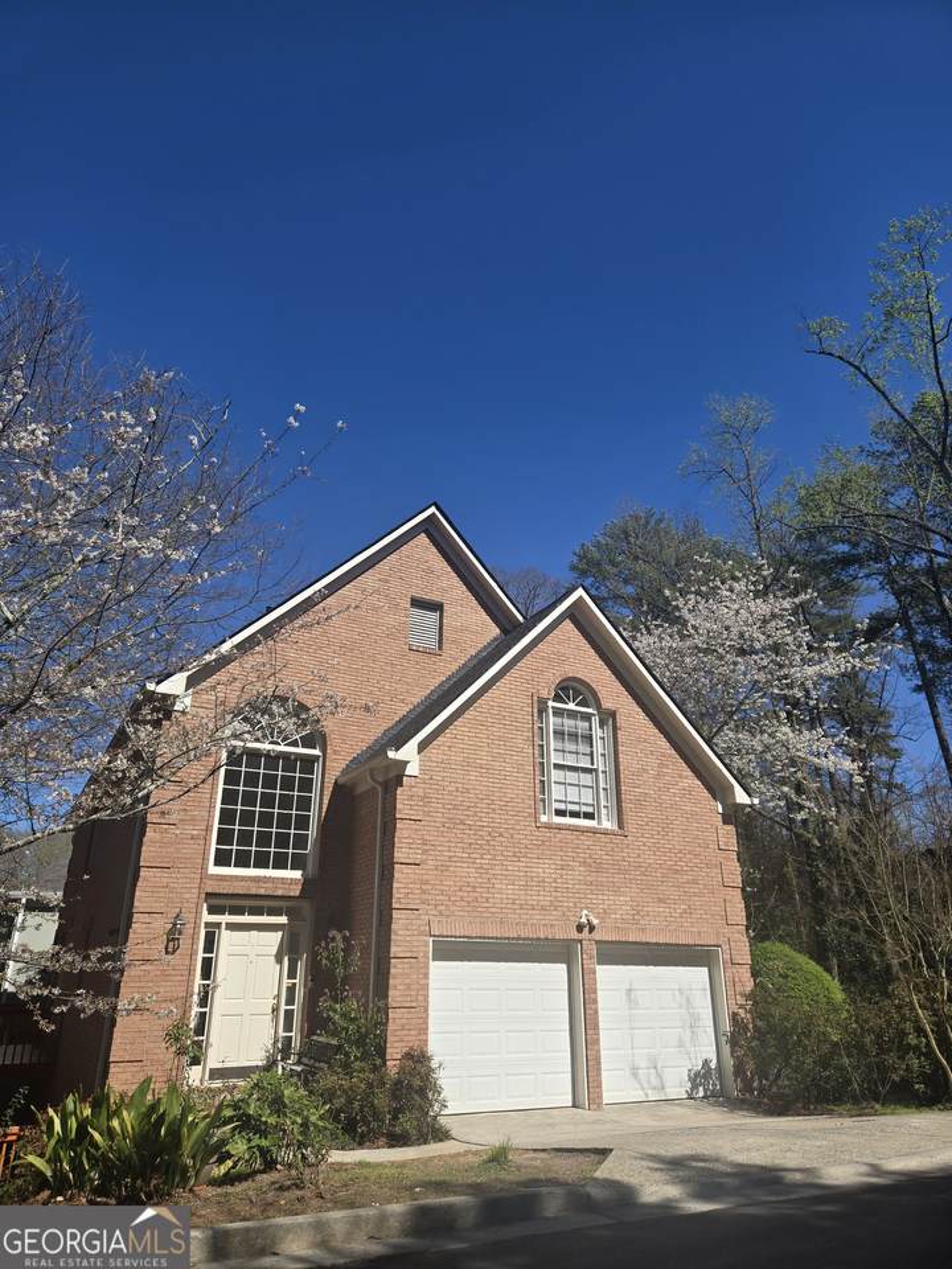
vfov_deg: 73.9
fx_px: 843
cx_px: 476
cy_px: 634
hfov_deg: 58.9
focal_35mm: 23
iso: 25
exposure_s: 1/2240
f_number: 1.8
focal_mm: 5.4
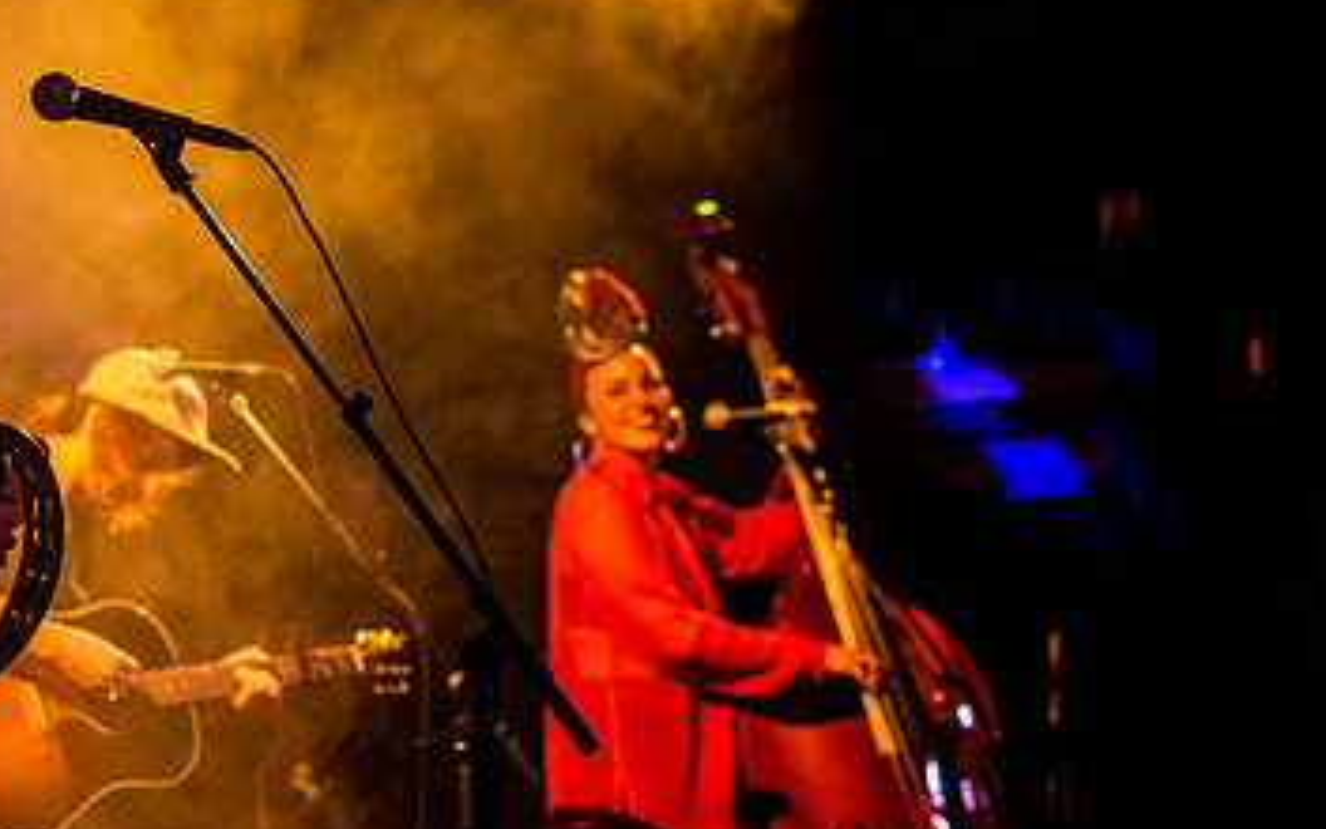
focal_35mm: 84
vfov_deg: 15.5
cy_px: 375
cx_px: 441
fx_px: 3036
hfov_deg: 24.5
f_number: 2.2
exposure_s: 1/250
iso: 2500
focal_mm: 50
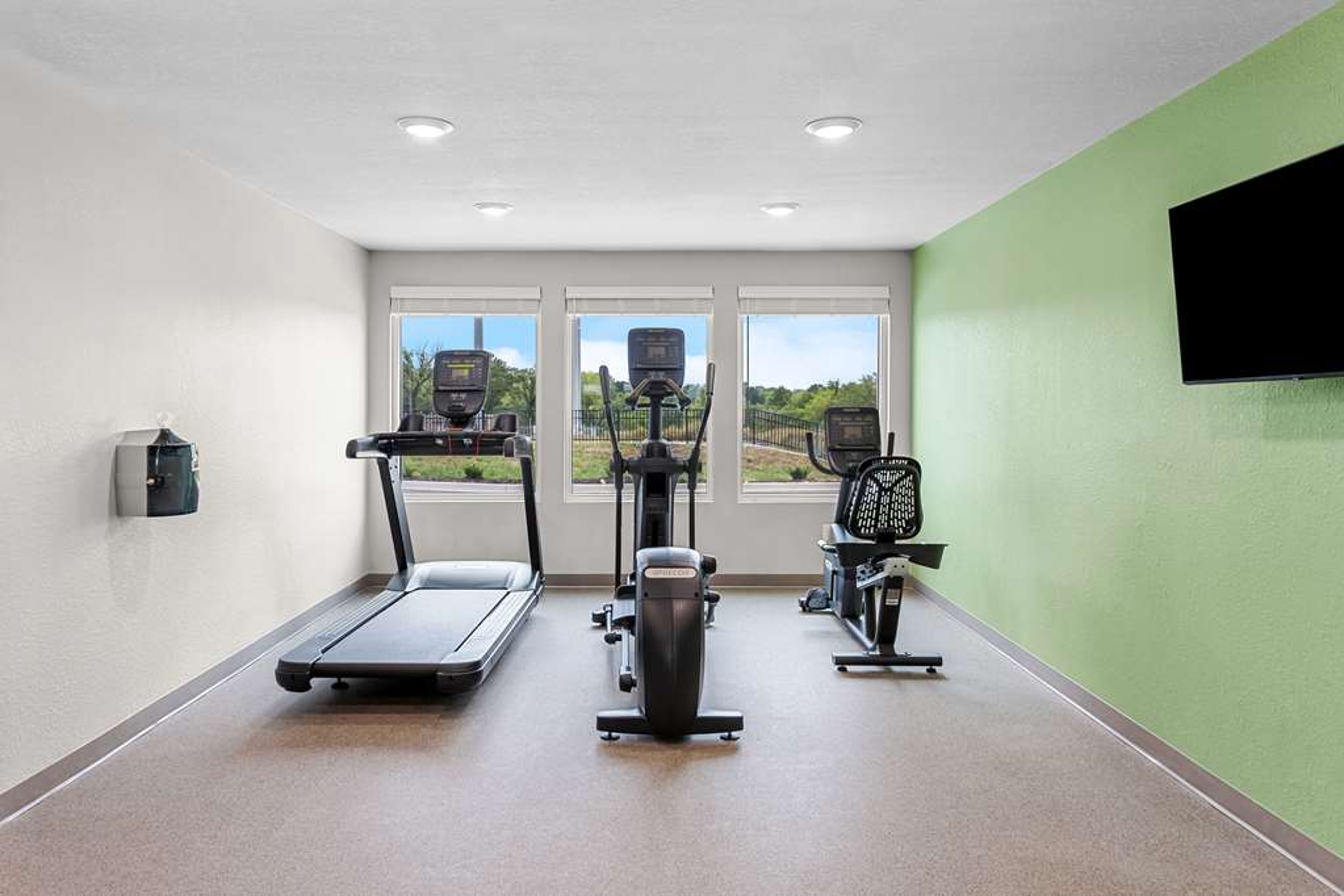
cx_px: 672
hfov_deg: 73.7
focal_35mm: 24
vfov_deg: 53.1
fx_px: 896
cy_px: 448
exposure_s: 1/10
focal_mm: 24
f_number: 8
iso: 400
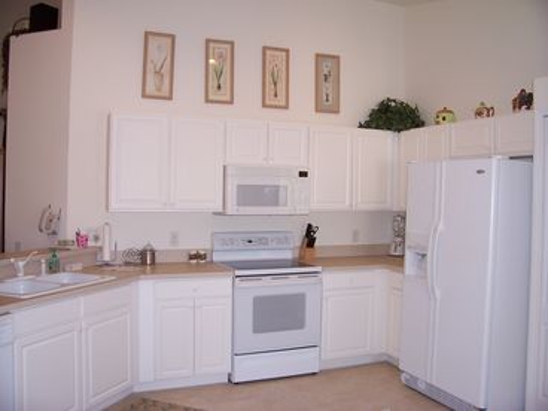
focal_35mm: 34
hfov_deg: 54.0
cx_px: 274
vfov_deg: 41.8
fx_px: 538
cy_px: 206
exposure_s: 1/60
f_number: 2.7
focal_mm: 5.6
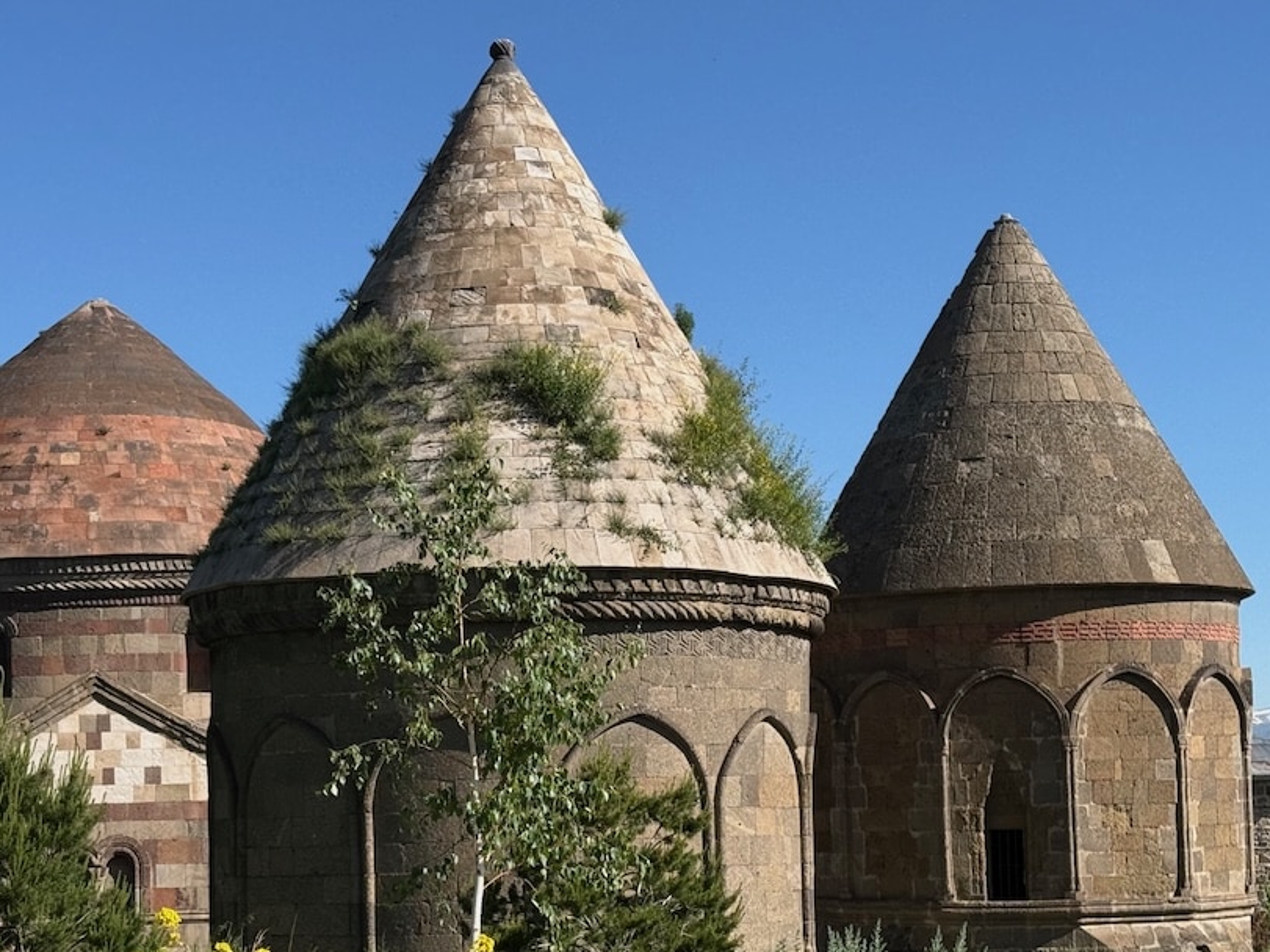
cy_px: 642
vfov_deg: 20.6
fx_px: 2604
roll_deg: +1.4
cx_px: 587
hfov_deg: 27.4
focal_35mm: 71
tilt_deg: +3.4
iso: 80
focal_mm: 6.76
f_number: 1.78
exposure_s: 1/5208
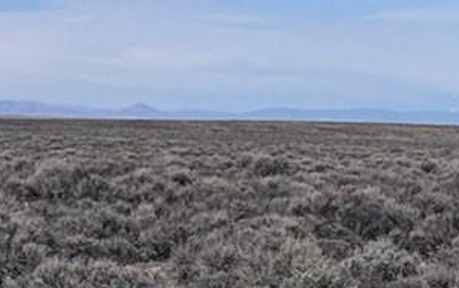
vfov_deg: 4.9
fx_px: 3393
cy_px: 184
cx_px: 1190
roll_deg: -2.6
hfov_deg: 7.2
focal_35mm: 271
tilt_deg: -1.9
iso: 80
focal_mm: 6.76
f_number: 1.78
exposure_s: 1/10526
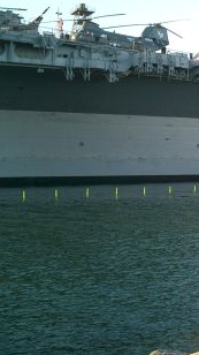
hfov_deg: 18.7
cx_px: 213
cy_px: 154
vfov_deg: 33.8
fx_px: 582
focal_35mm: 62
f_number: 4.2
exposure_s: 1/125
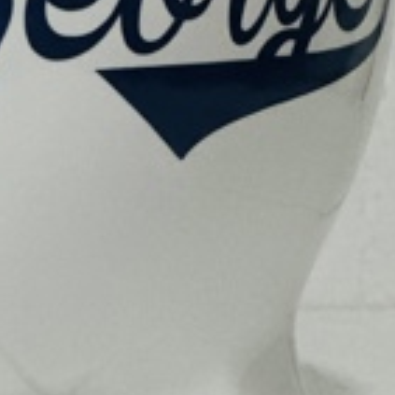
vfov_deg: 5.1
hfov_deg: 5.1
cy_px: -174
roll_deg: +0.5
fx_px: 4376
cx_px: -192
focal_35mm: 339
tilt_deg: -0.3
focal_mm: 9
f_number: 2.8
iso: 250
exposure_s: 1/95
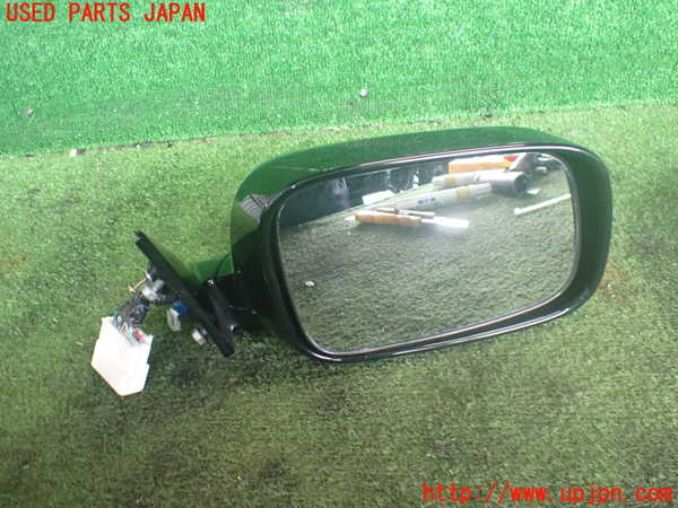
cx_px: 339
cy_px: 254
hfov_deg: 60.0
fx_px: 588
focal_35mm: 30
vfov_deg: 46.8
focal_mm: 5.4
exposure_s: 1/100
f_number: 2.3
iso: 800
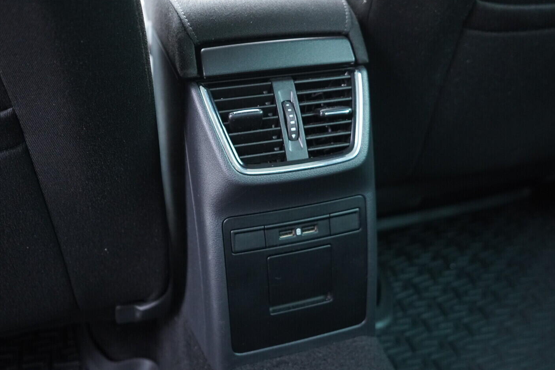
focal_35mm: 37
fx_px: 570
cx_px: 285
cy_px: 181
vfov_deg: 35.9
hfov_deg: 51.9
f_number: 2.8
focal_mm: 24
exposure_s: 1/40
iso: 2000
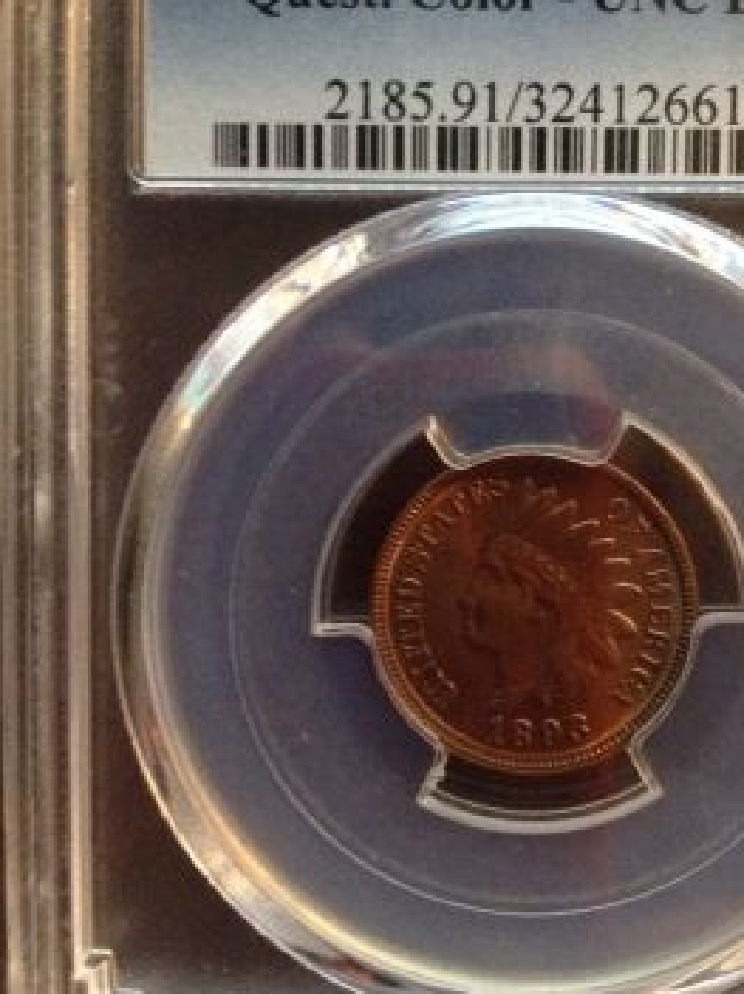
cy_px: 456
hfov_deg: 30.5
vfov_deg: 40.4
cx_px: 526
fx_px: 1348
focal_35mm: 47
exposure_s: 1/15
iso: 400
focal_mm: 3.3
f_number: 2.4
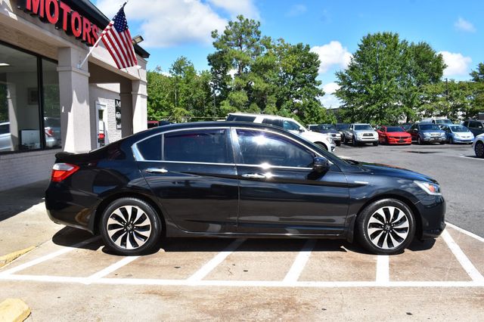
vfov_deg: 43.6
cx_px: 242
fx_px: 403
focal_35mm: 30
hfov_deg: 62.0
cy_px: 161
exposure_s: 1/500
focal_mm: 20
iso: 400
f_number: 11
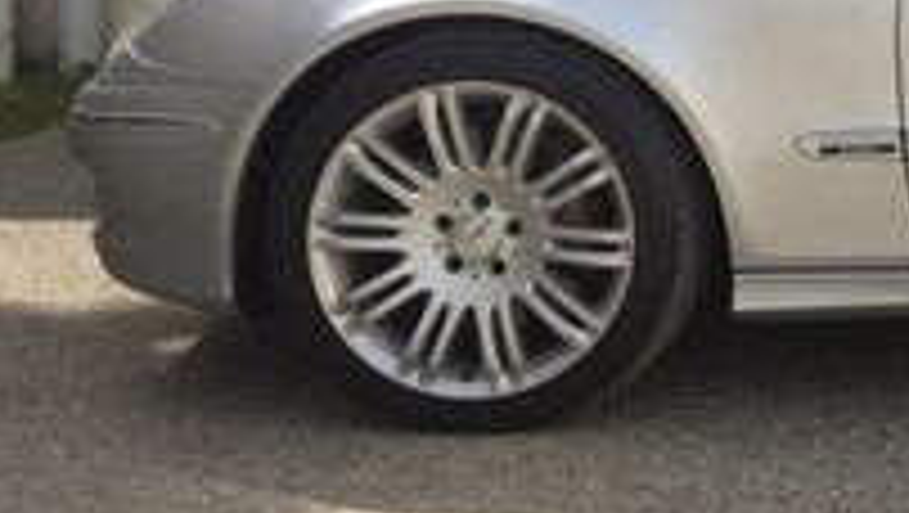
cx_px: 1472
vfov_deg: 11.5
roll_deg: -3.8
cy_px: -160
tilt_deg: -4.6
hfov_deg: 17.9
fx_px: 2485
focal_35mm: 103
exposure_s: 1/1199
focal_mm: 4.15
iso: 32
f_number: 2.2
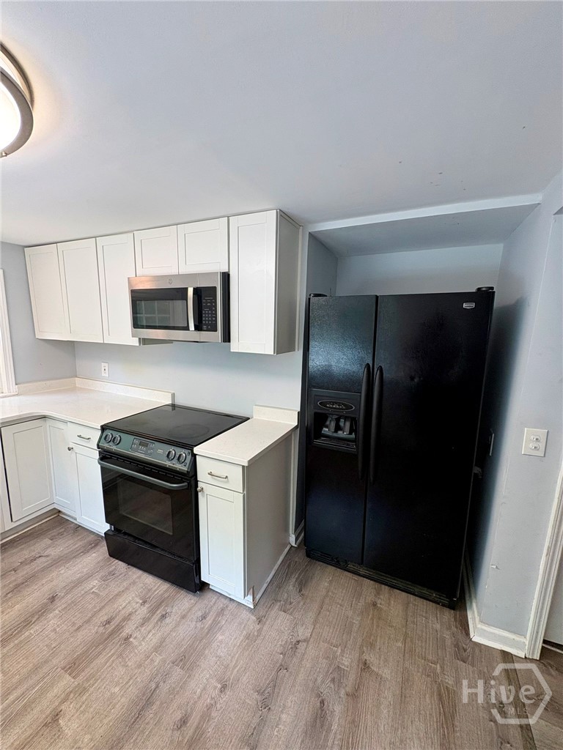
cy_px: 375
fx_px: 304
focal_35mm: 14
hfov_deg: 85.7
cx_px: 282
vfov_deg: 102.1
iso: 160
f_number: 2.2
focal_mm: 2.22
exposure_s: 1/120
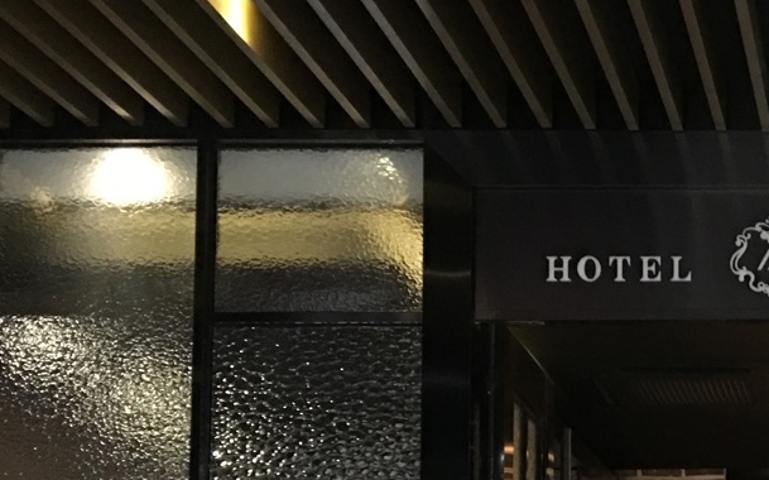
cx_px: 916
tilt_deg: +6.3
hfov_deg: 22.7
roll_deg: +0.1
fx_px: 1760
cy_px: 602
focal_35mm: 84
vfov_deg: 14.9
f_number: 2.2
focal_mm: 4.15
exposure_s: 1/4
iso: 80
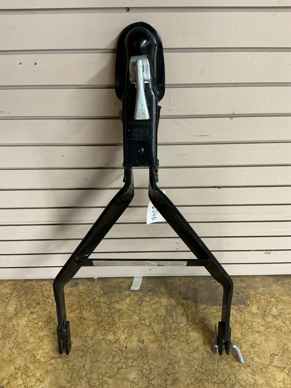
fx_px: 325
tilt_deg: -42.8
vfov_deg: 61.7
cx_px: 146
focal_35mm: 29
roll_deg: +0.4
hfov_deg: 48.2
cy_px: 194
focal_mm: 3
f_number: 1.8
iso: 160
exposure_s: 1/60
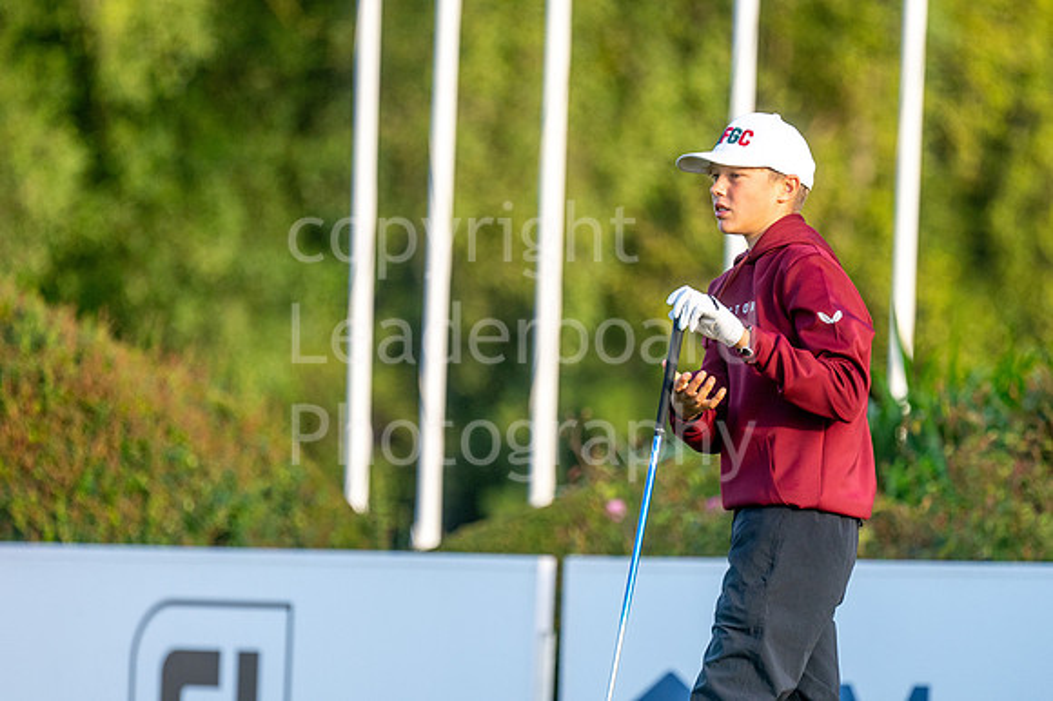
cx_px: 526
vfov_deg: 3.1
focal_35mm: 450
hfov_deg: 4.6
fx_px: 13154
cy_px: 350
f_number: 4
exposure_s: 1/1000
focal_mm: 300
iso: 400
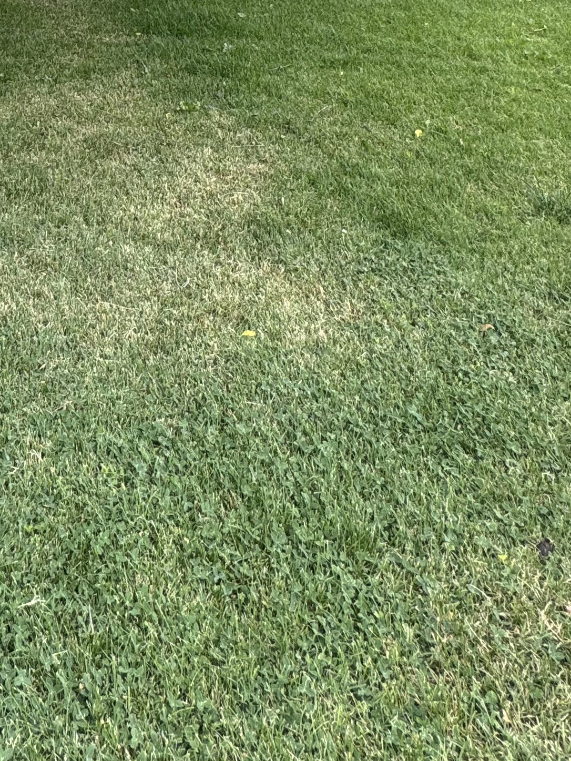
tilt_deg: +1.4
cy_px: -184
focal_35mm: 39
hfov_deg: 31.9
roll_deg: +0.6
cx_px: -77
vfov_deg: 35.7
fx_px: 857
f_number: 2.2
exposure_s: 1/178
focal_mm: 2.22
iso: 40
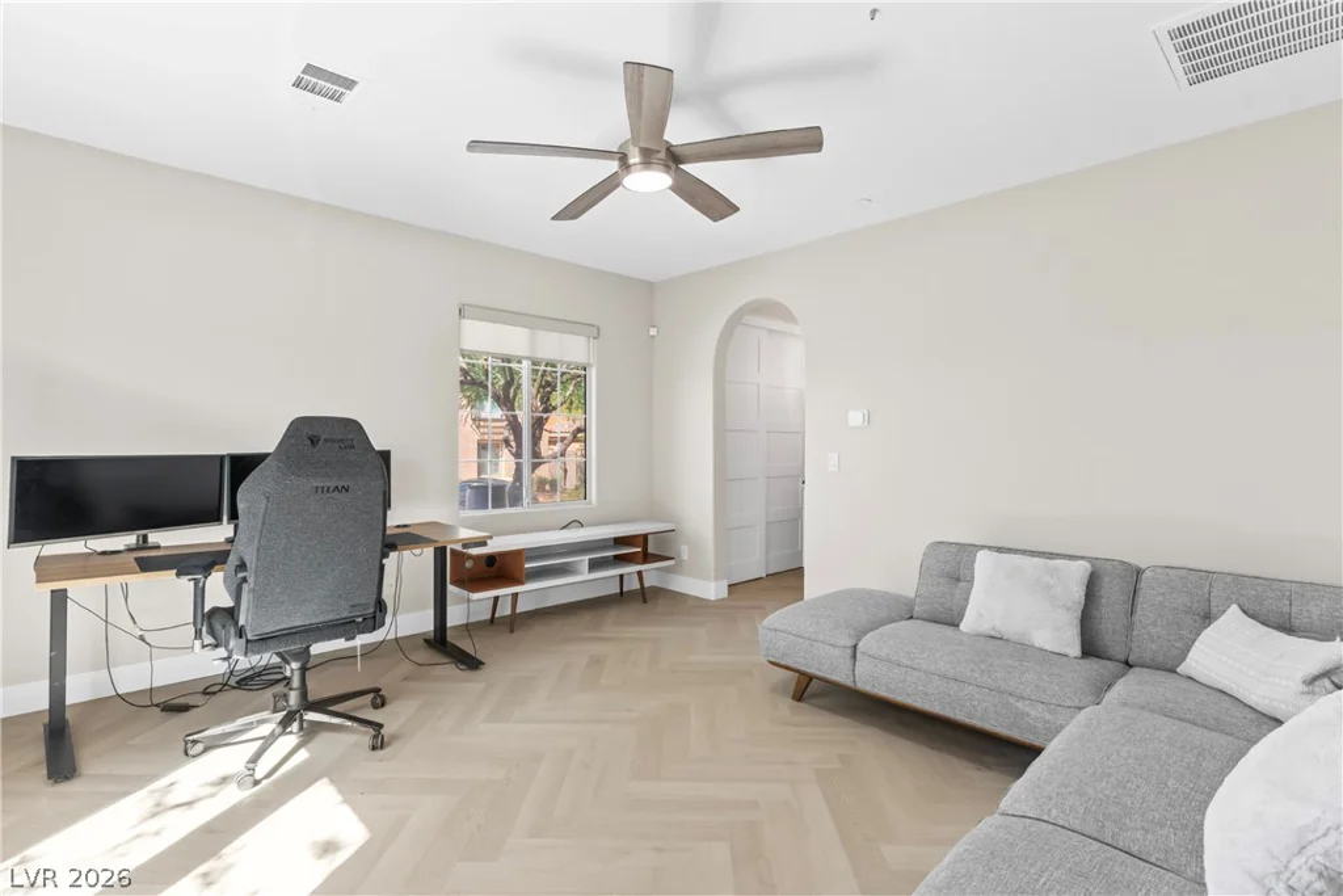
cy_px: 448
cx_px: 672
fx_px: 634
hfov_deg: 93.3
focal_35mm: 17
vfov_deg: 70.5
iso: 400
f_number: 8
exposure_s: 1/6
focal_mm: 17
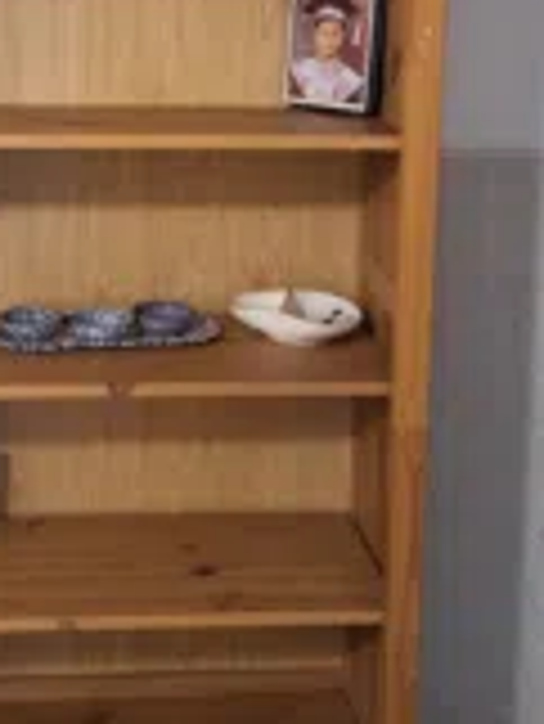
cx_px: 144
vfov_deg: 32.0
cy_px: 58
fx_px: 1193
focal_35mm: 57
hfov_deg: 25.4
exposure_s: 1/25
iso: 320
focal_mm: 5.54
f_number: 1.8
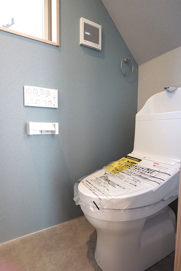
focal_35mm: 18
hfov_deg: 67.4
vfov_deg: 90.0
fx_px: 136
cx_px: 90
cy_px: 136
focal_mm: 18
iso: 800
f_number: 4.5
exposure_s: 1/30
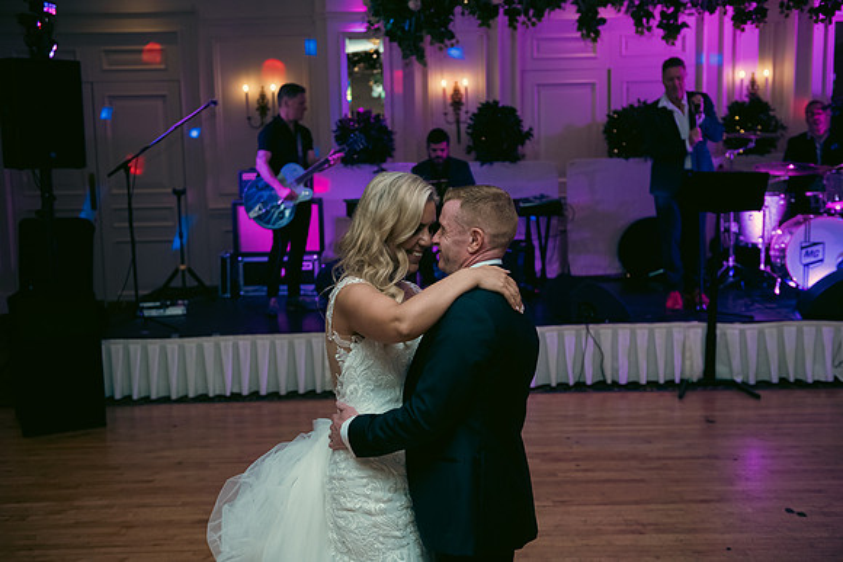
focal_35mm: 44
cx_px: 422
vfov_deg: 30.5
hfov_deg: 44.5
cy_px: 281
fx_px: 1031
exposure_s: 1/160
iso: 1250
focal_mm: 44
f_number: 3.5
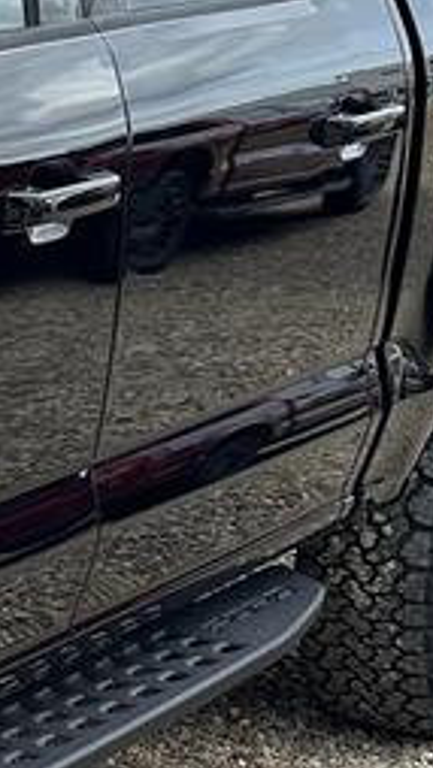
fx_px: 2693
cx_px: -784
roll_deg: -1.4
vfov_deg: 16.2
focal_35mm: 132
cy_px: 553
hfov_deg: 8.1
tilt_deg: -12.3
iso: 80
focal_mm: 6.86
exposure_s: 1/1751
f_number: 1.78
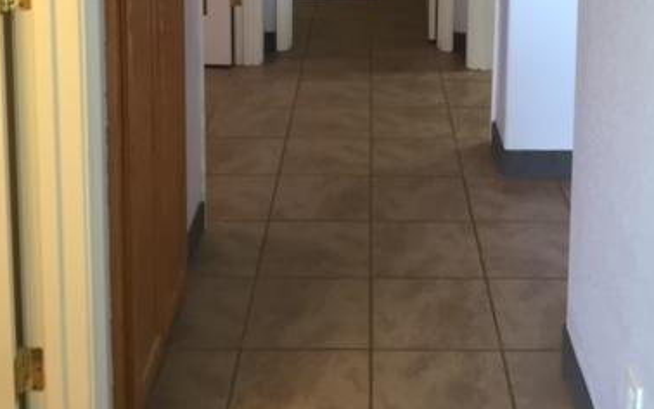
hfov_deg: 38.8
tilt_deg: -6.4
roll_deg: +0.3
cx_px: 367
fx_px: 927
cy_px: -118
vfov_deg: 22.3
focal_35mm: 52
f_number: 2.2
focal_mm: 4.15
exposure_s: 1/30
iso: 64
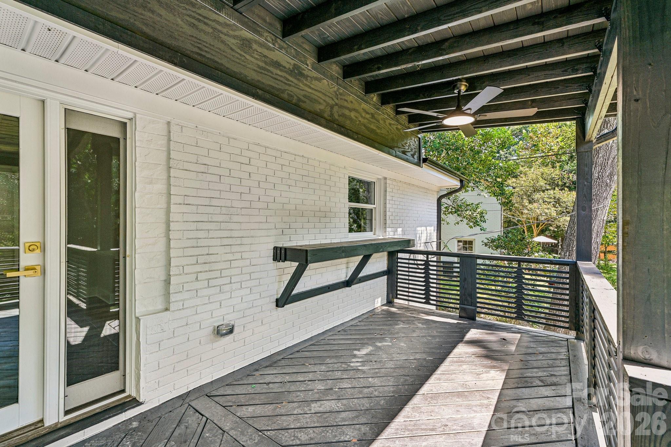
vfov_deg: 75.5
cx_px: 336
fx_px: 289
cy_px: 224
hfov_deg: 98.5
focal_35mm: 16
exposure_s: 1/40
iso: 100
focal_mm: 15.5
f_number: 8
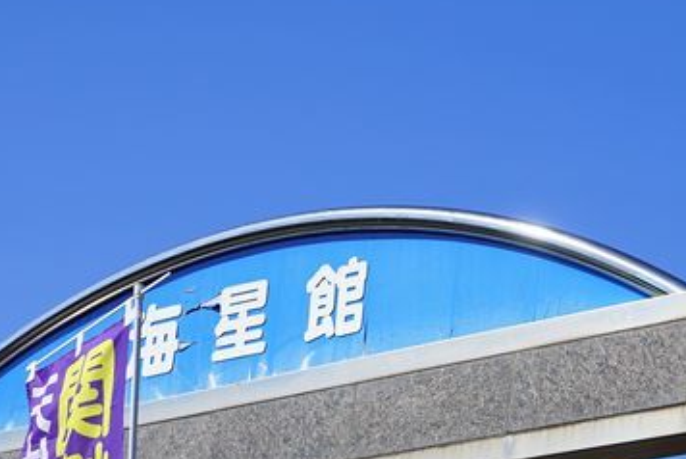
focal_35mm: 128
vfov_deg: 10.6
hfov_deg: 15.9
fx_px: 2441
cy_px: 500
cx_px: 563
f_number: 5
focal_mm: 38
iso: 100
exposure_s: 1/320
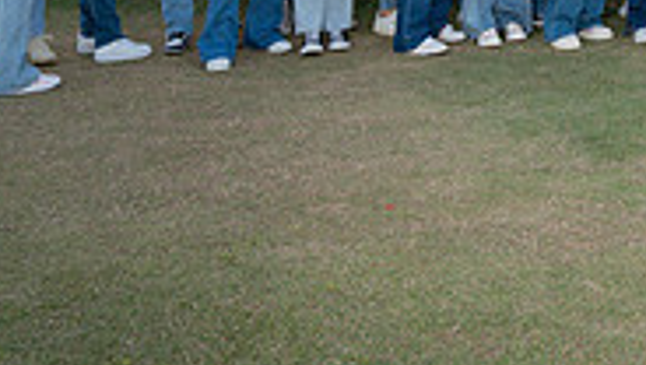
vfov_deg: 12.5
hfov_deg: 22.1
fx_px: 1526
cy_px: -276
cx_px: 769
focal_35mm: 89
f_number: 5.6
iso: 320
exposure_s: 1/250
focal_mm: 27
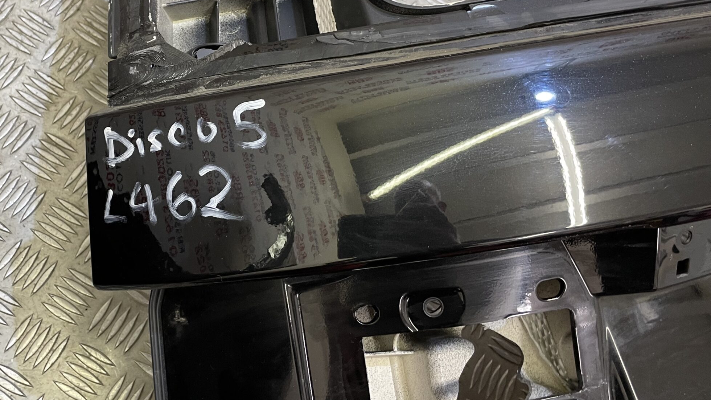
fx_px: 697
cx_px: 256
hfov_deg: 53.3
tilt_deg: -64.2
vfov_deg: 31.7
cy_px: 135
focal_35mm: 37
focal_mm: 4.2
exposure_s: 1/50
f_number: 1.6
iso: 125
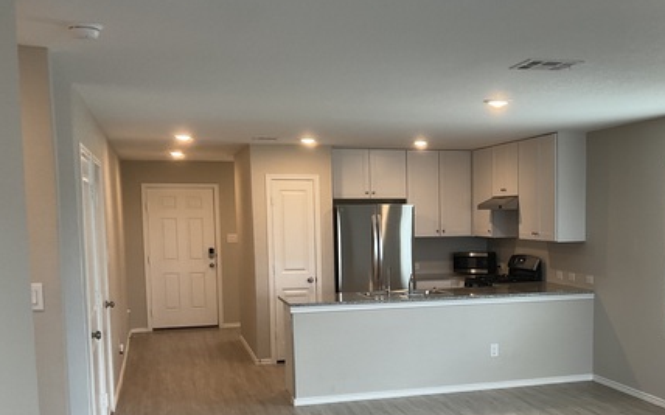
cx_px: 458
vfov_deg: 27.6
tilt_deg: -6.3
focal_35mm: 46
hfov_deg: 42.7
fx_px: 833
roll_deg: +0.0
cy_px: 305
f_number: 1.8
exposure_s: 1/60
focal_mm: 3
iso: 40
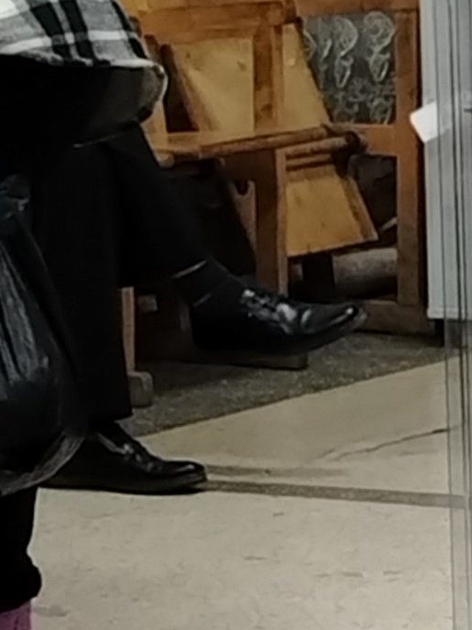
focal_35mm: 252
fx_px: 4583
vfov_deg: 7.9
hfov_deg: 5.8
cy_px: 274
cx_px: 953
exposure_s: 1/100
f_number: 1.75
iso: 1459
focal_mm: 5.25
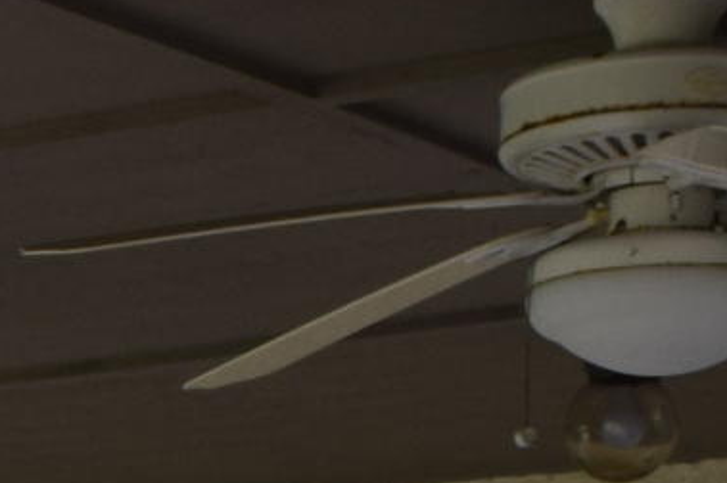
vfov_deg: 5.7
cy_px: 1800
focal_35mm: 214
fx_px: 4318
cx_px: -627
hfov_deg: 9.1
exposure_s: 1/125
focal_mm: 18
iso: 400
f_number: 5.6
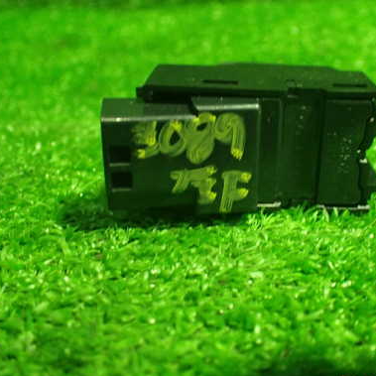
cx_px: 268
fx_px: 516
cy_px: 176
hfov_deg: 39.3
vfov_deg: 40.0
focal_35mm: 42
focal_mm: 5.4
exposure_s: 1/60
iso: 800
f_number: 2.3
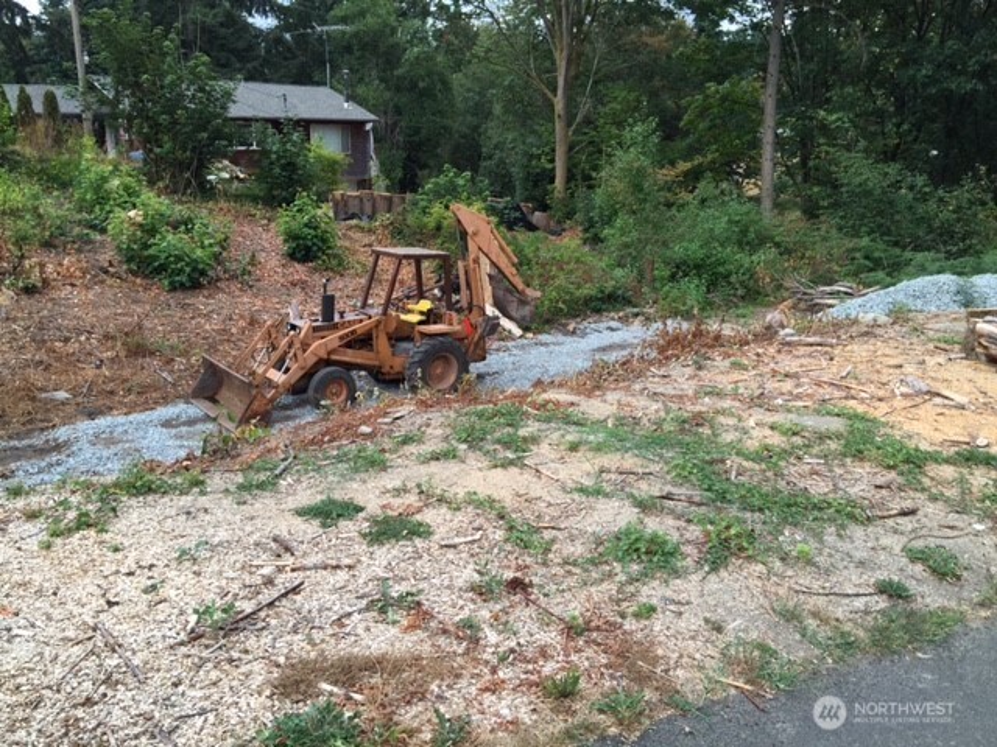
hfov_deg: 61.7
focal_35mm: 29
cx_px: 498
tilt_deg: -16.6
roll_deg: -1.8
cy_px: 374
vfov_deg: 48.2
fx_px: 835
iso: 32
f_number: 2.2
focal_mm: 4.15
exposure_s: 1/599
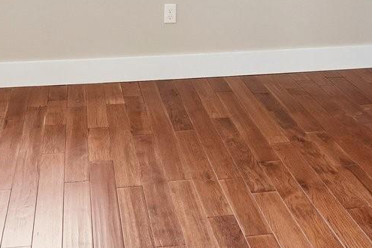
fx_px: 641
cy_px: -133
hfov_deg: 32.3
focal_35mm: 62
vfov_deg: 19.0
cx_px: 208
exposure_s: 1/30
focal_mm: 10
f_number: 8
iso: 250
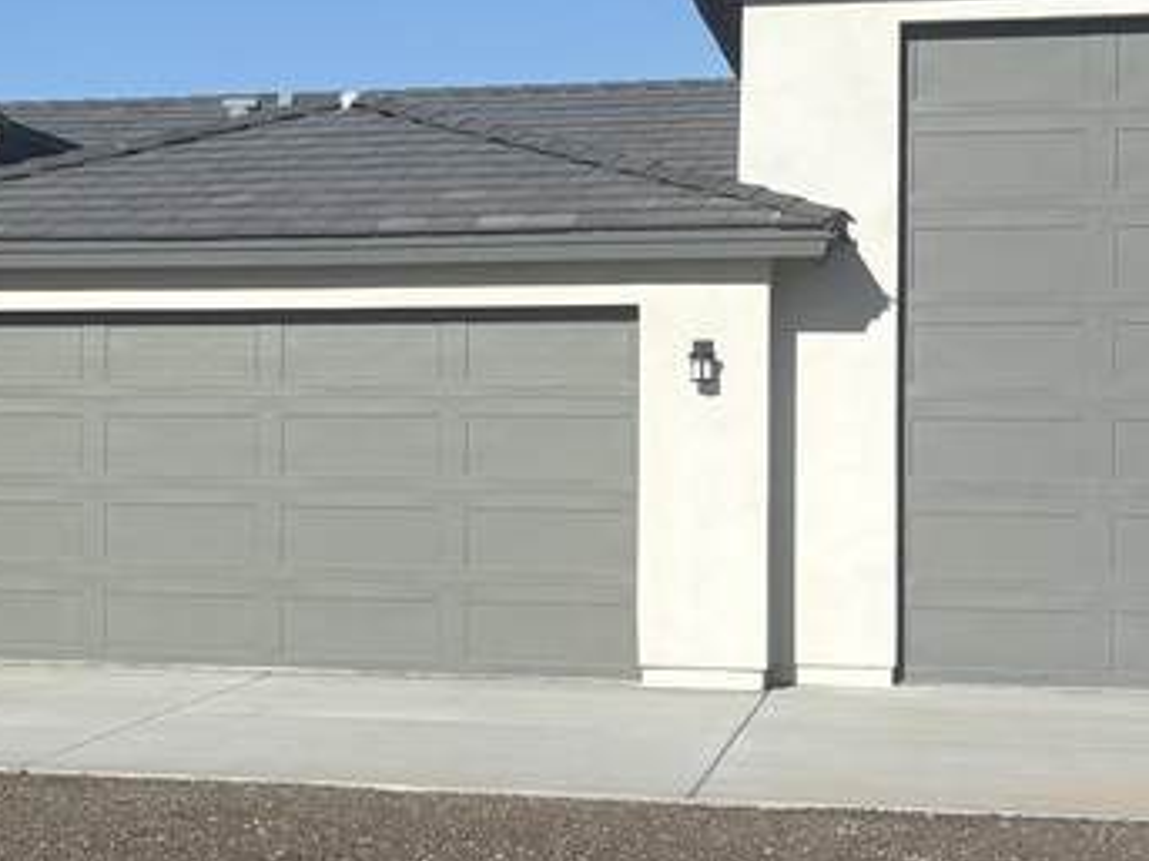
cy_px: 449
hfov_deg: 19.5
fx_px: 3219
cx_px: -77
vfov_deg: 15.2
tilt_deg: +1.3
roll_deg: -0.4
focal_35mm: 97
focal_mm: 5.96
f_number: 1.6
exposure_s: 1/5814
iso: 50
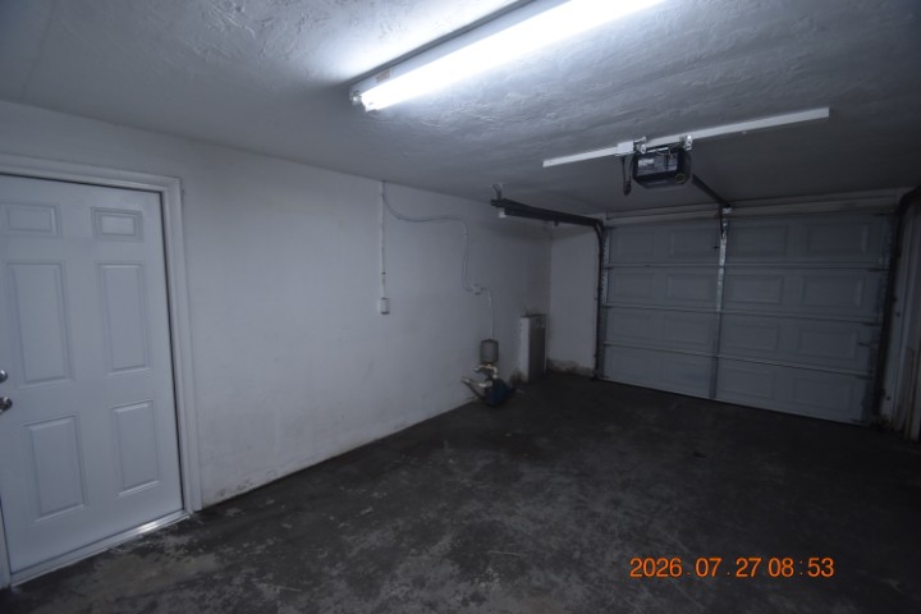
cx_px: 460
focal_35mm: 15
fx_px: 384
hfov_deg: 100.4
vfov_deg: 77.3
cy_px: 307
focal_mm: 10
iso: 800
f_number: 3.5
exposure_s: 1/125
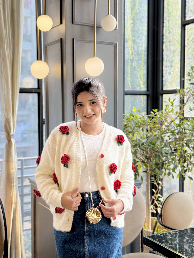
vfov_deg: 39.7
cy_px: 129
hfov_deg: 30.3
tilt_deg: -2.4
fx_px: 359
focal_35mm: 48
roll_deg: +0.3
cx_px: 97
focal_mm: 6.76
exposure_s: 1/100
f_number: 1.78
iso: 50
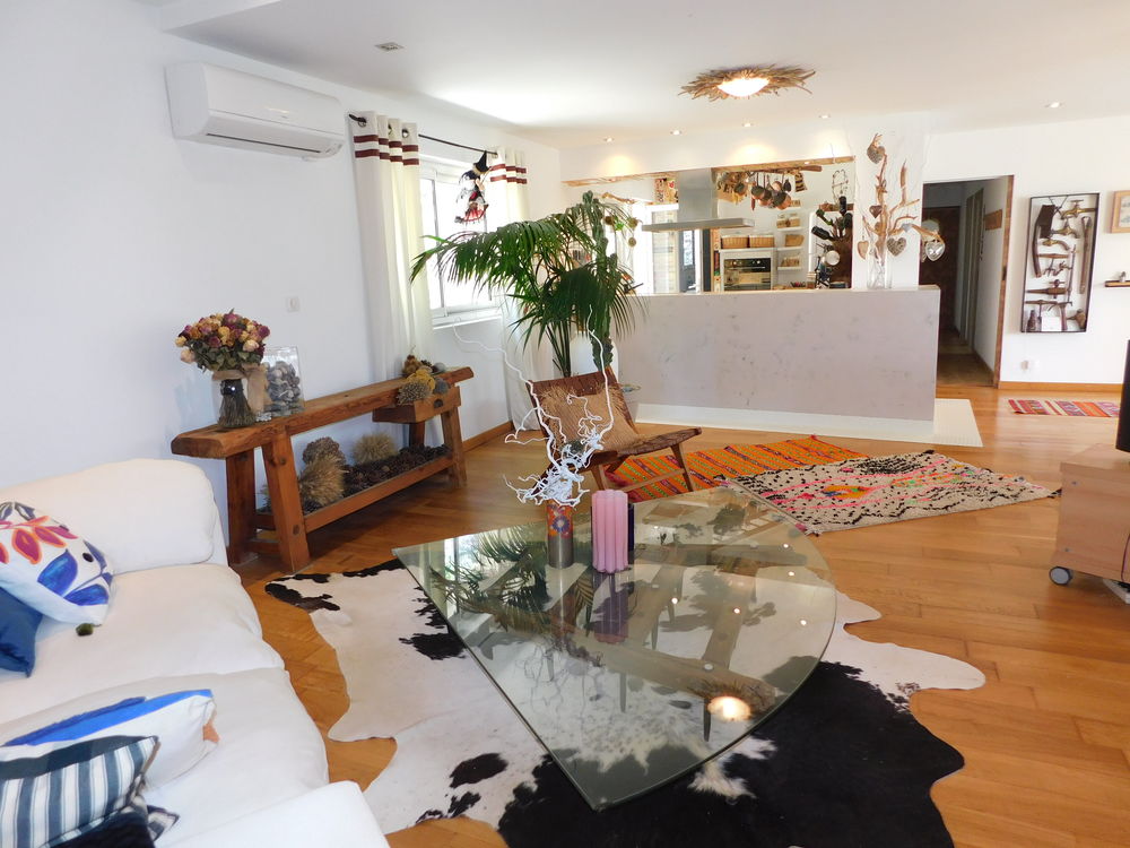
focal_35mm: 23
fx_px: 751
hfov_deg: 73.9
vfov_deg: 58.9
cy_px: 424
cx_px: 565
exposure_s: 1/30
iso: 200
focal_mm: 4
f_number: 3
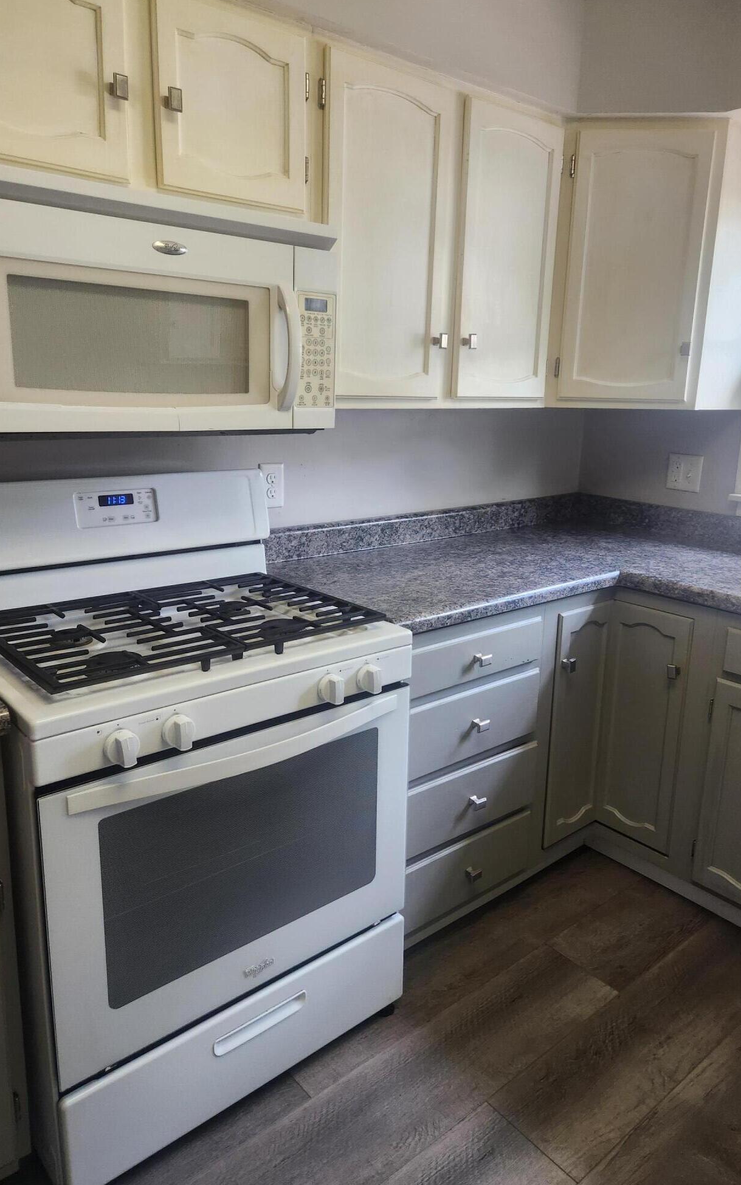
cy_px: 582
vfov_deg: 72.5
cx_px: 404
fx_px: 808
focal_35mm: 25
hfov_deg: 49.2
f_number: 1.8
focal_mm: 5.4
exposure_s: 1/120
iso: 200
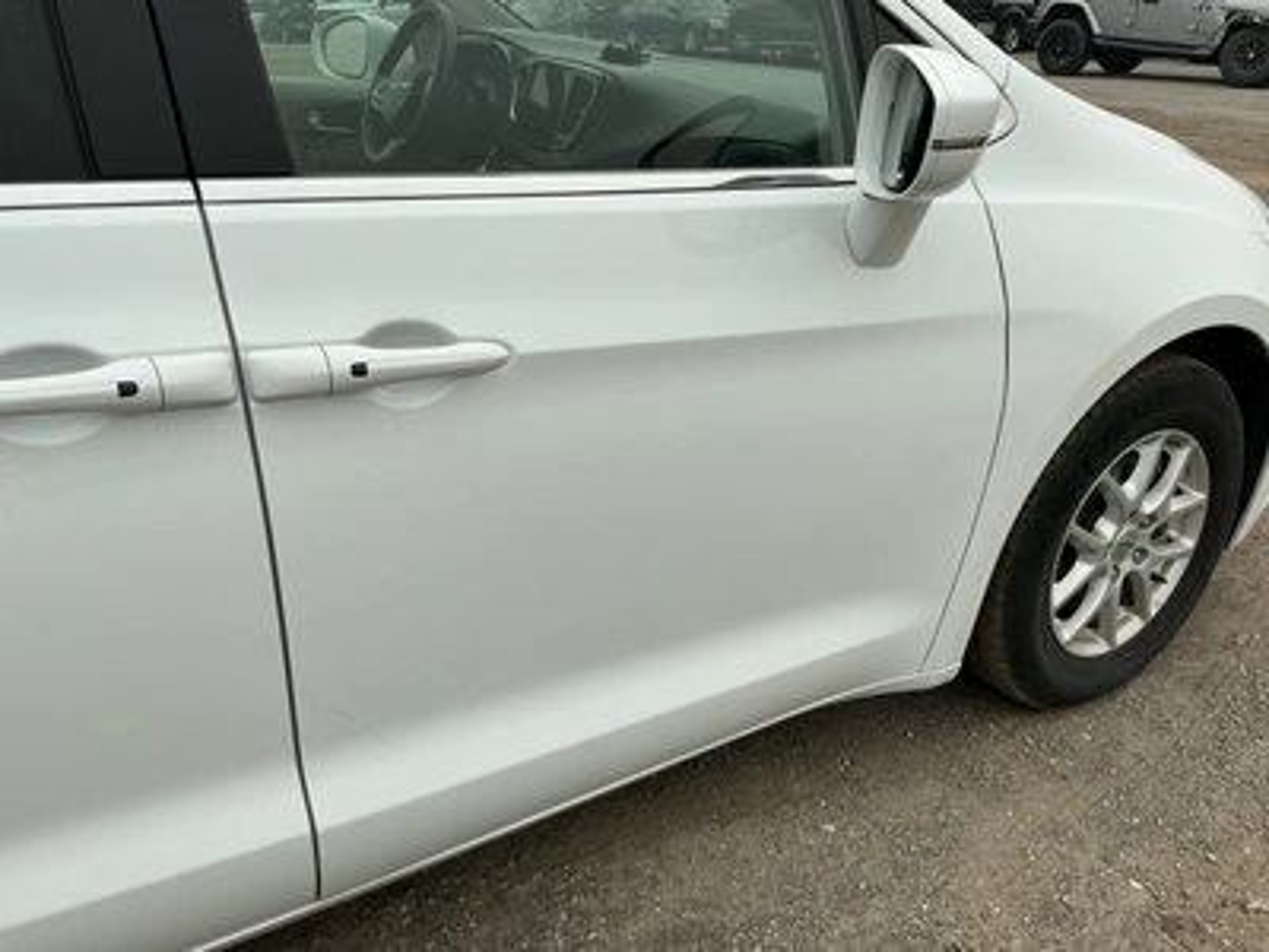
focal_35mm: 28
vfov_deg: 49.7
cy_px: 476
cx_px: 634
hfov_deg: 63.4
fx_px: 1026
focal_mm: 3
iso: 25
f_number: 1.8
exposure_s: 1/1342
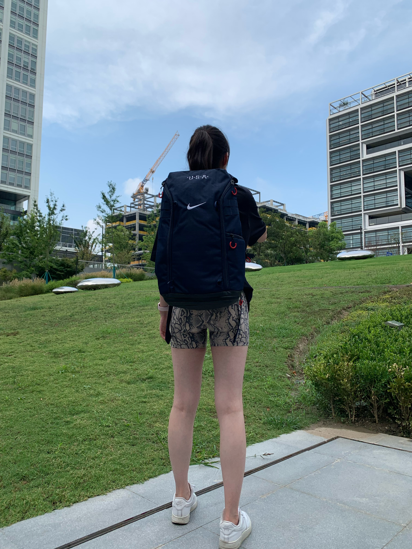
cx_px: 206
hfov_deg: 53.1
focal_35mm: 26
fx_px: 413
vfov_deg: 67.3
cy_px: 274
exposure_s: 1/1032
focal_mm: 4.25
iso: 25
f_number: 1.8
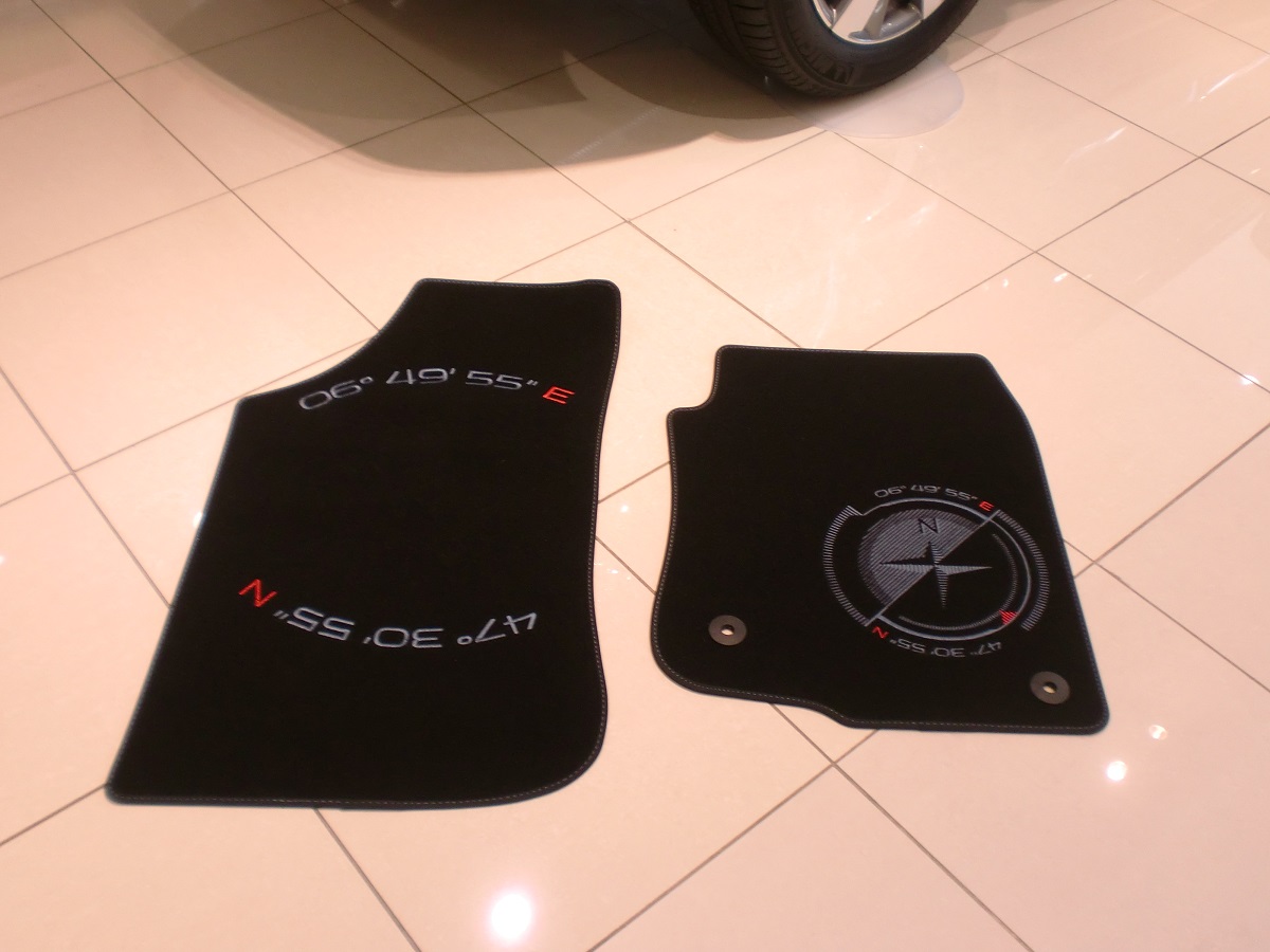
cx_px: 635
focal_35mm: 35
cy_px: 476
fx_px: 1284
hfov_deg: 52.6
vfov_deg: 40.7
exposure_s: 1/60
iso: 125
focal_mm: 6.3
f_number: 3.1
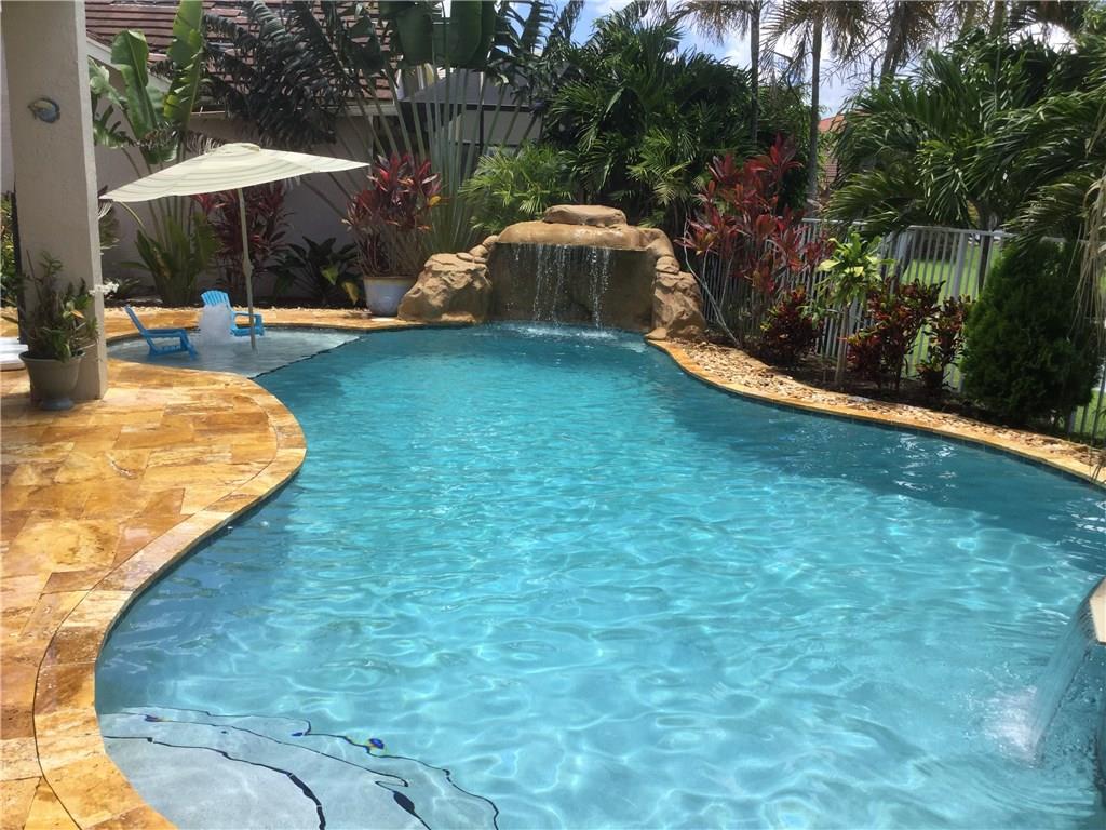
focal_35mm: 31
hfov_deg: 58.4
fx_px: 990
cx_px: 553
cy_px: 415
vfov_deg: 45.4
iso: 25
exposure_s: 1/662
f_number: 2.4
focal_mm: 3.3
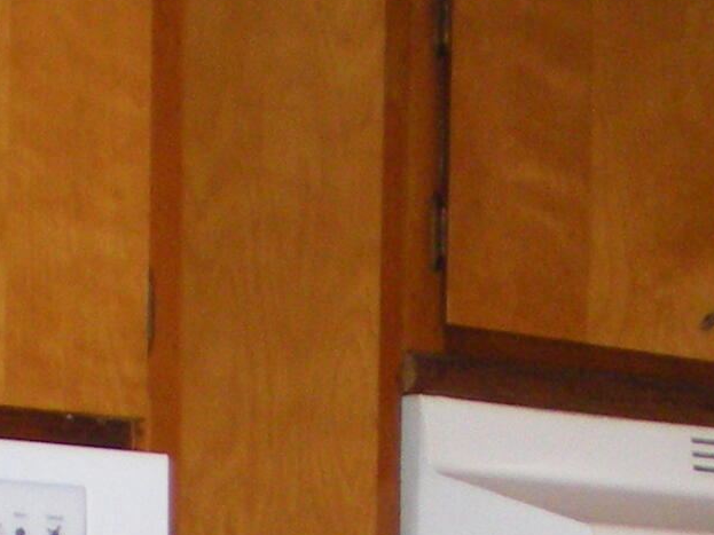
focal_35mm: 183
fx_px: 3774
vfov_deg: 7.8
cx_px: 777
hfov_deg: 10.7
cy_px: 1015
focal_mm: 6.3
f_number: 3.1
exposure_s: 1/60
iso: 258
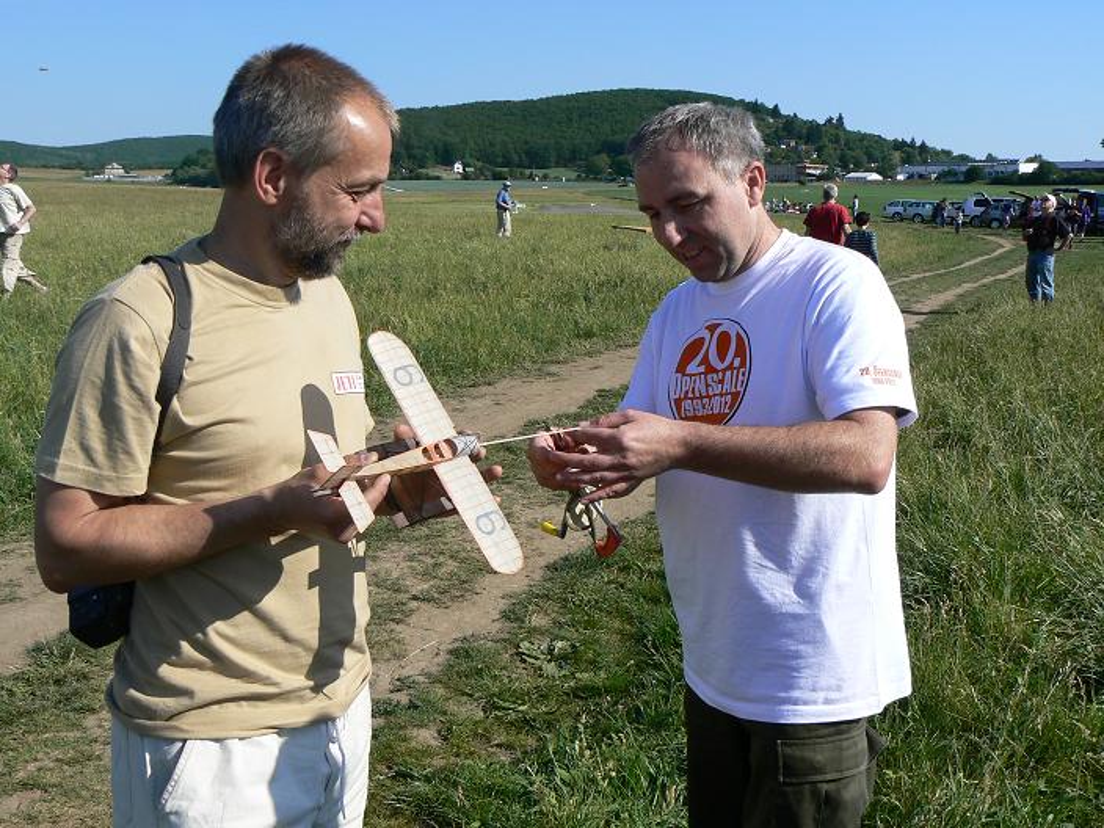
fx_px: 1148
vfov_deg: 39.7
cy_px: 414
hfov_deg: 51.4
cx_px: 552
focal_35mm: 36
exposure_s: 1/400
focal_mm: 6
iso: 80
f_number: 6.3
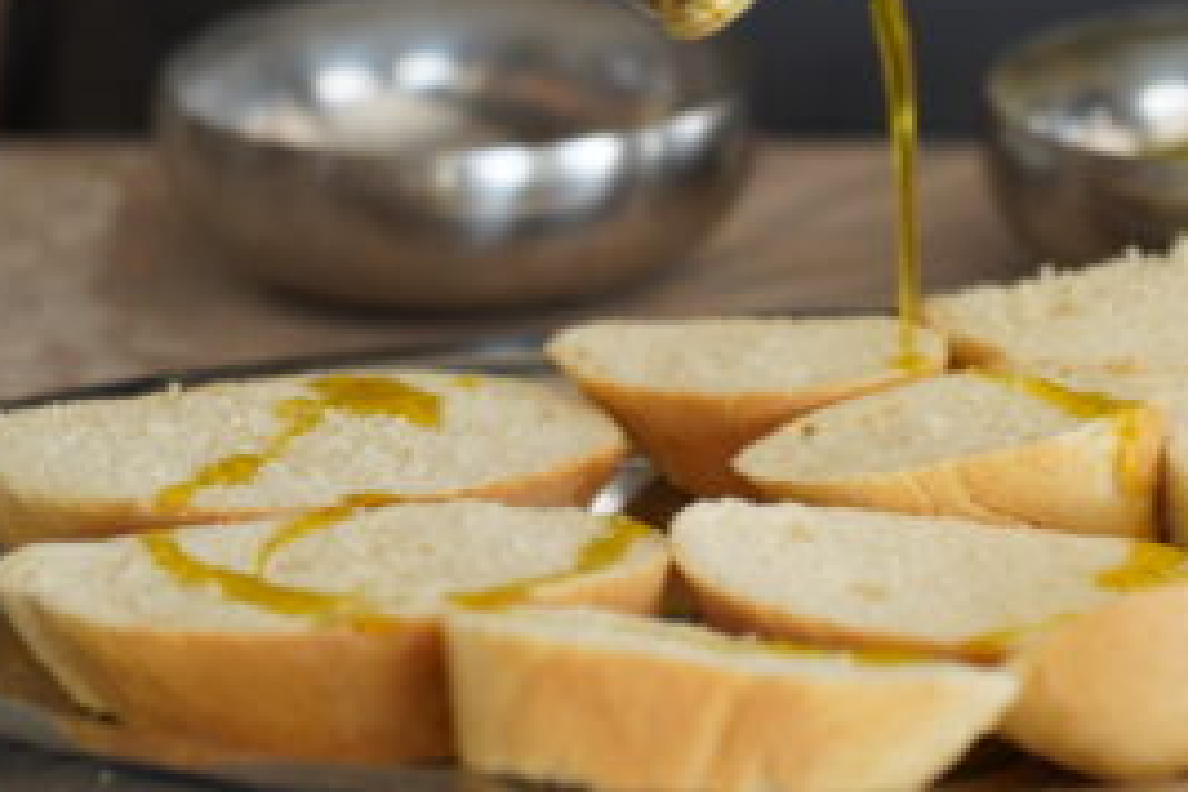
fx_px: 12044
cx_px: 885
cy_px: 47
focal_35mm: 365
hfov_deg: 5.6
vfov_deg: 3.8
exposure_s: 1/160
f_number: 2.8
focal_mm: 150
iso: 500
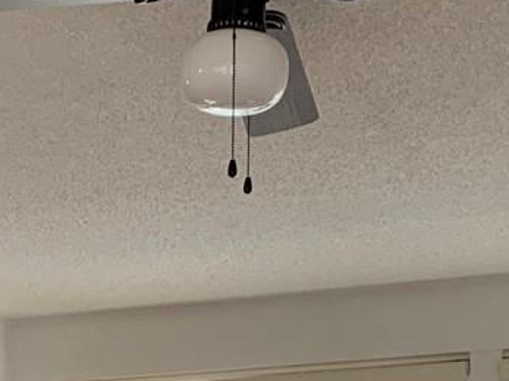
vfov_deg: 11.2
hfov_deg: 15.8
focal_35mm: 120
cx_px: -98
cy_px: 756
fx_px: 1764
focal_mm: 4.2
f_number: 1.8
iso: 100
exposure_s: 1/60
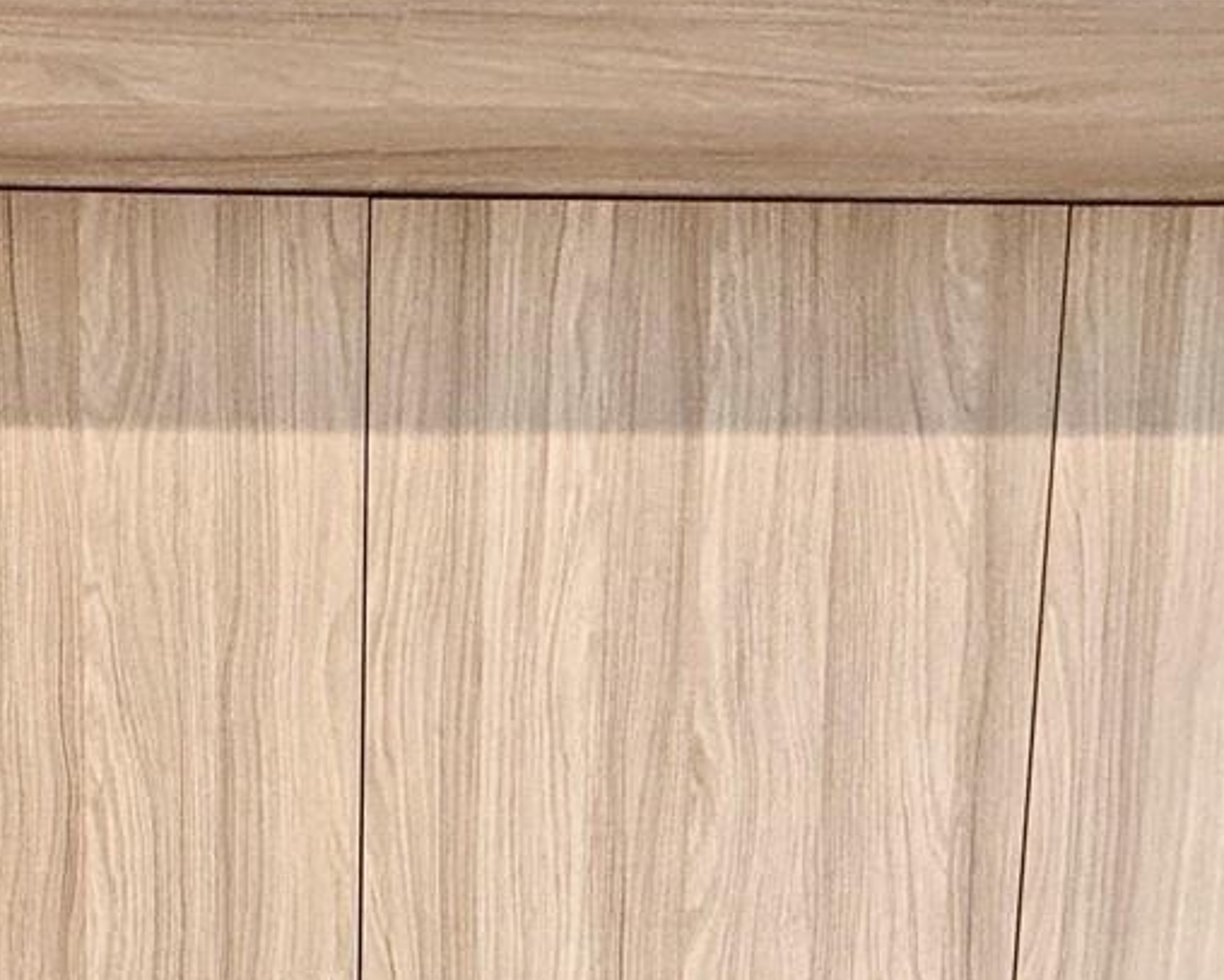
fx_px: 1559
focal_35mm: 43
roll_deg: -0.2
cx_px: 214
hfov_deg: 40.8
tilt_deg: -7.6
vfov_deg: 26.7
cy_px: 1413
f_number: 2.2
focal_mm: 2.22
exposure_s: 1/120
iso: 250
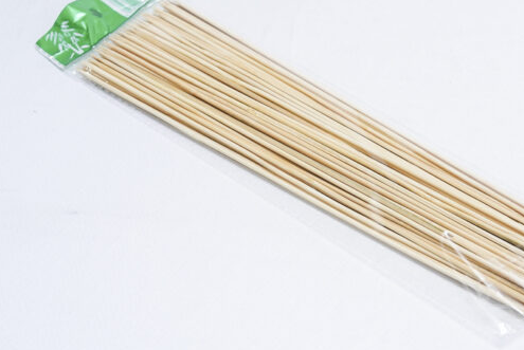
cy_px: 153
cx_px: 321
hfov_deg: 20.6
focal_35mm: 99
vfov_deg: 13.8
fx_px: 1442
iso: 3200
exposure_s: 1/200
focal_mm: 70
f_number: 9
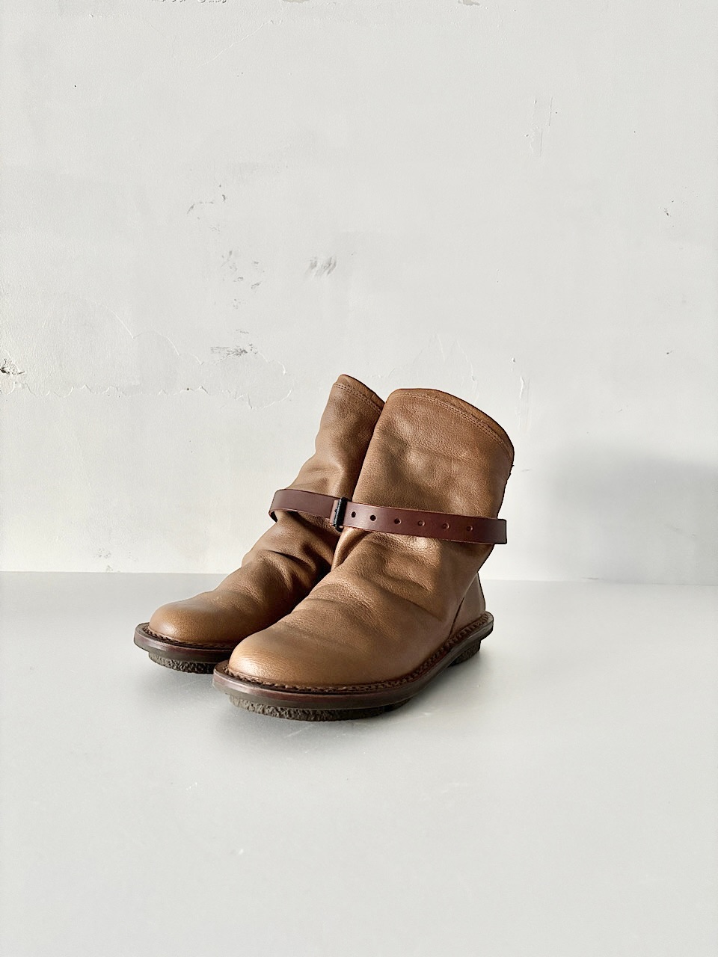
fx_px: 719
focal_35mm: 26
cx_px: 359
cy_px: 478
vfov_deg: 67.3
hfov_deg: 53.1
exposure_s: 1/60
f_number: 1.6
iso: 400
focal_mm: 5.96
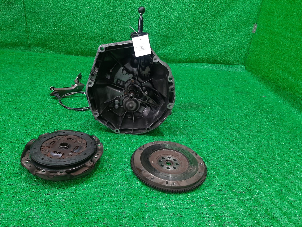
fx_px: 227
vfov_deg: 53.1
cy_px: 114
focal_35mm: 26
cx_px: 151
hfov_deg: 67.3
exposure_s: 1/50
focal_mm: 3.93
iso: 103
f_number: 1.7
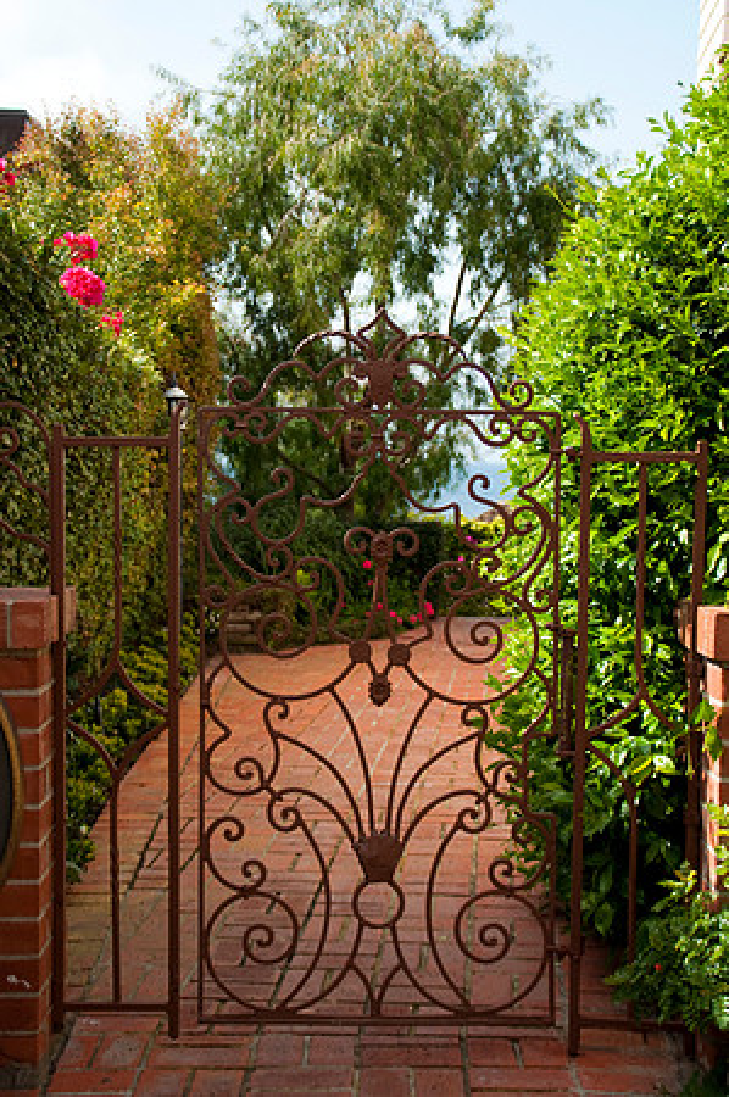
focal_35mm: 48
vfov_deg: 41.2
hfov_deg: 28.0
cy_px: 548
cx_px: 364
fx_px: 1461
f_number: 4.2
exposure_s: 1/1000
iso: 320
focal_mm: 32
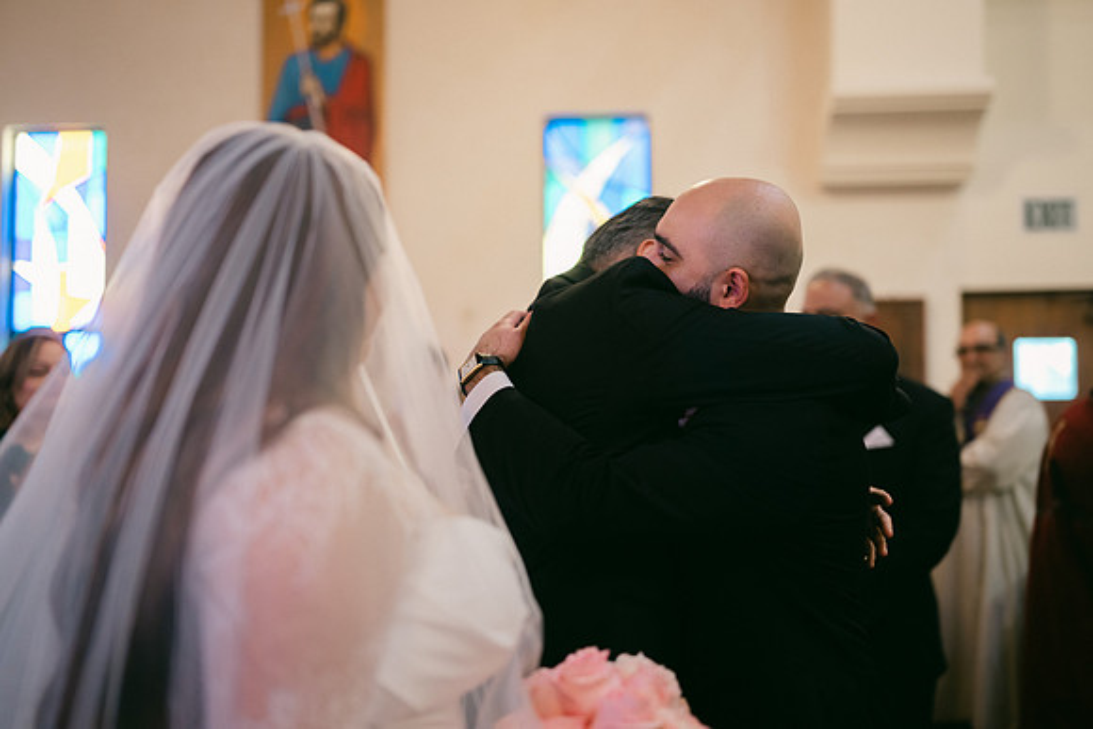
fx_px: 1093
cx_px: 555
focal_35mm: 36
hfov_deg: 53.1
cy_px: 365
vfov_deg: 36.9
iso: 800
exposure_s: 1/320
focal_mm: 35
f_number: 1.2
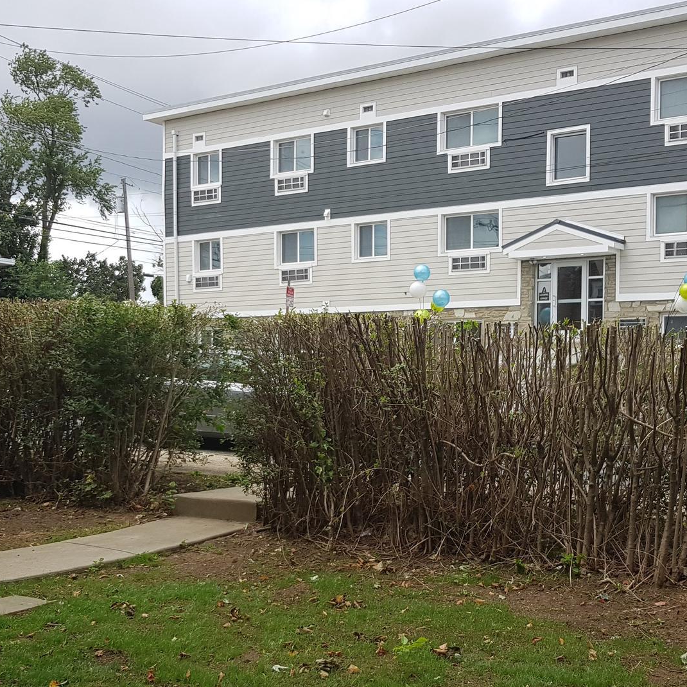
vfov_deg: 38.0
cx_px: 422
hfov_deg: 38.1
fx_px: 988
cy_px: 451
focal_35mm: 44
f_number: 1.7
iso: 40
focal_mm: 4.2
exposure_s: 1/1220
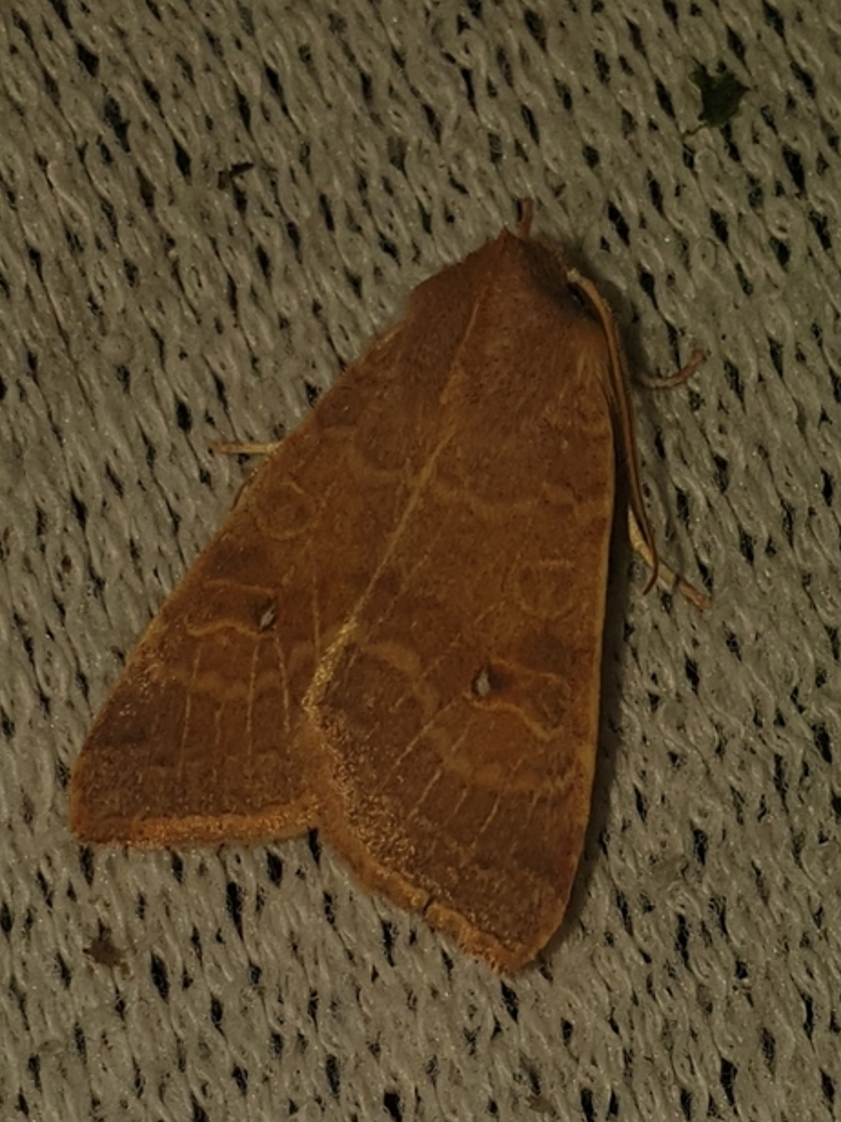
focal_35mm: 27
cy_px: 552
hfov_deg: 51.4
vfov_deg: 65.3
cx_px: 420
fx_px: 875
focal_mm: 4.3
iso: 50
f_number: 2.4
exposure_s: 1/2874
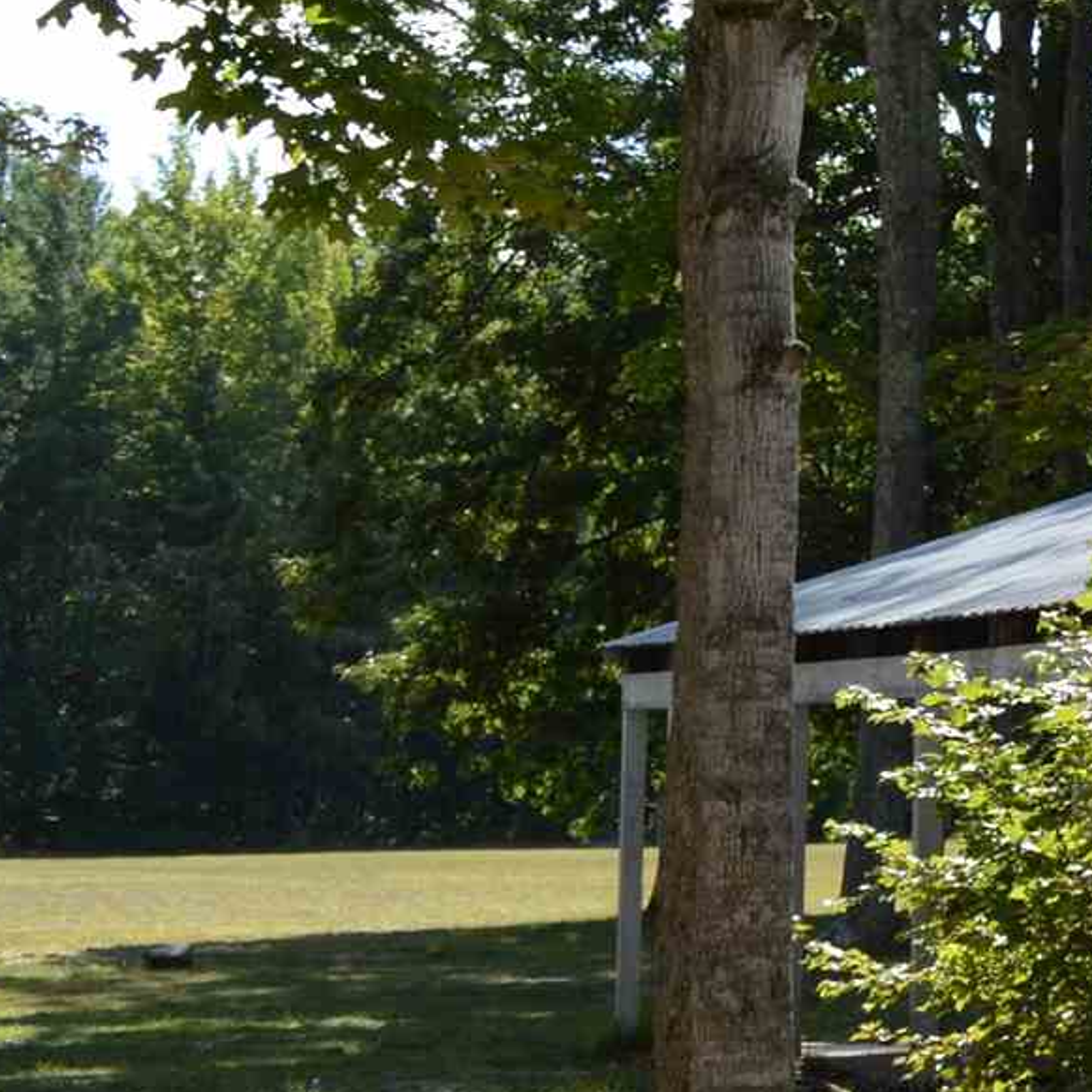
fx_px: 4319
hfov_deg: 12.0
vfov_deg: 14.1
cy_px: -75
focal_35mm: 121
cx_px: 2527
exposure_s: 1/200
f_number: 7.1
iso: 100
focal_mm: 18
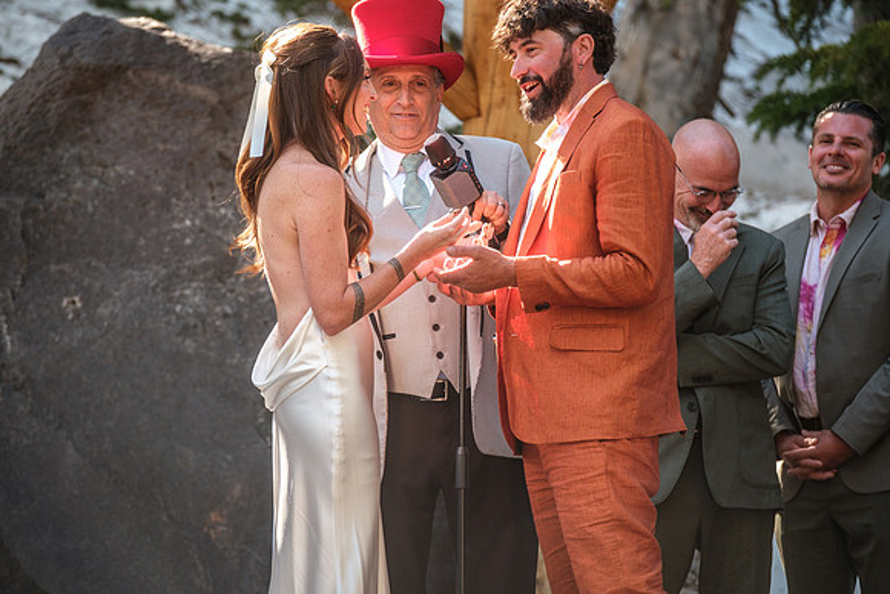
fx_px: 5193
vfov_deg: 6.5
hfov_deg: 9.8
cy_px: 297
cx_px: 445
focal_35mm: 210
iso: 400
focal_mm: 140
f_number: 4
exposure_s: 1/170
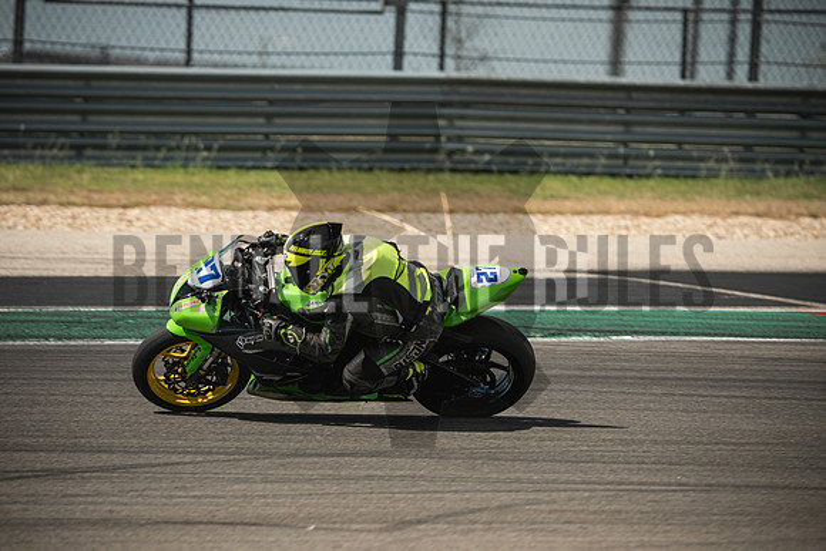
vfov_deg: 4.6
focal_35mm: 300
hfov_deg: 6.9
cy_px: 276
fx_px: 6885
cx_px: 413
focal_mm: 200
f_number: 2.8
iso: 160
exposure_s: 1/1600
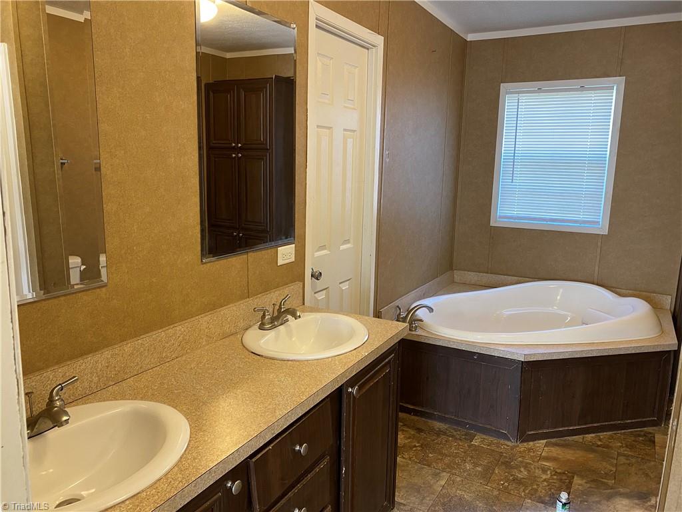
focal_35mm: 26
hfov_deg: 67.3
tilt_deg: -9.7
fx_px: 512
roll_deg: -0.9
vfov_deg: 53.1
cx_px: 341
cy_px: 256
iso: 125
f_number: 1.8
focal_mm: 4.25
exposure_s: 1/60
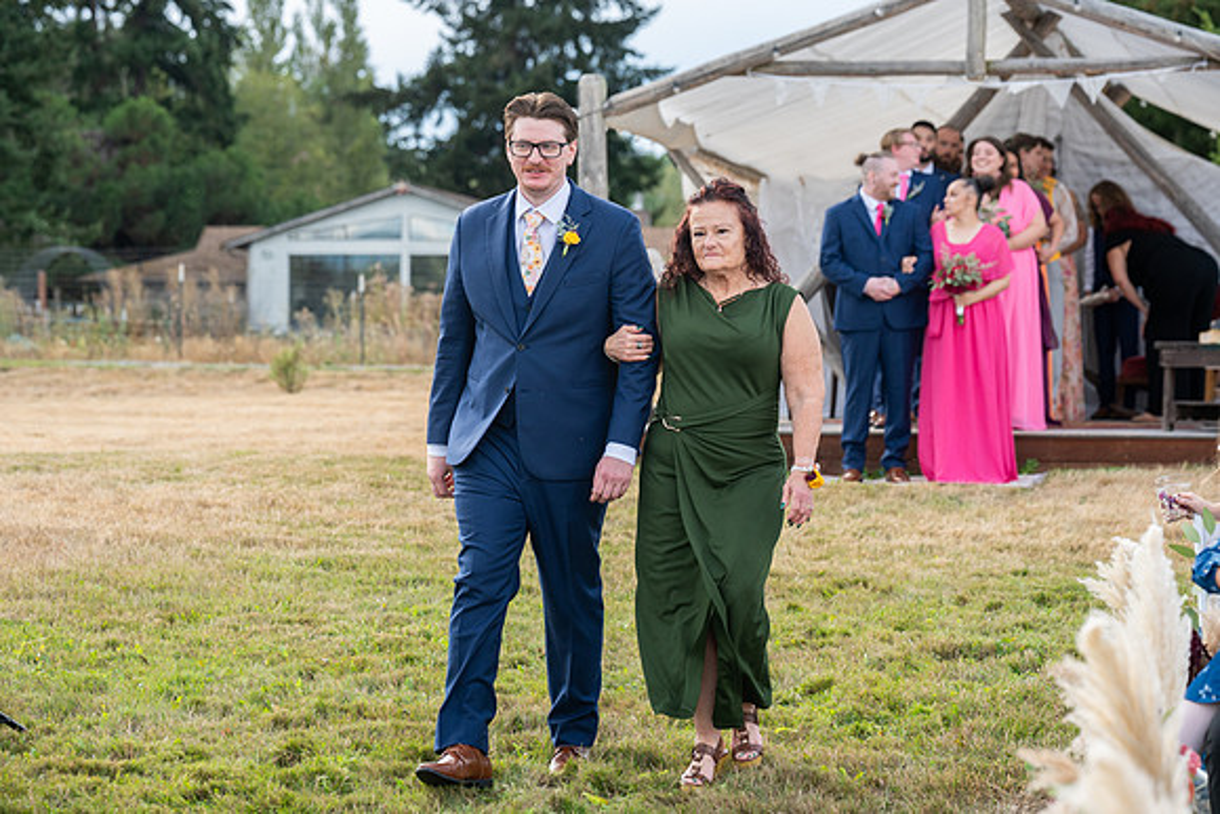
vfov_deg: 14.0
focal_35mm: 98
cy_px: 407
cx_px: 610
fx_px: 3322
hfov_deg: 20.8
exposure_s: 1/640
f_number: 4.5
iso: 400
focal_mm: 98
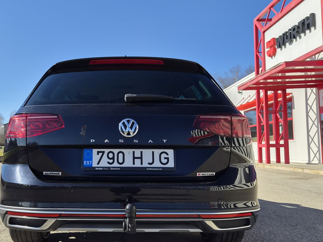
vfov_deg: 40.7
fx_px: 327
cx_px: 109
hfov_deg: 51.7
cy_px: 122
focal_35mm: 35
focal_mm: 5.4
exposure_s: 1/6048
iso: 80
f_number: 1.8
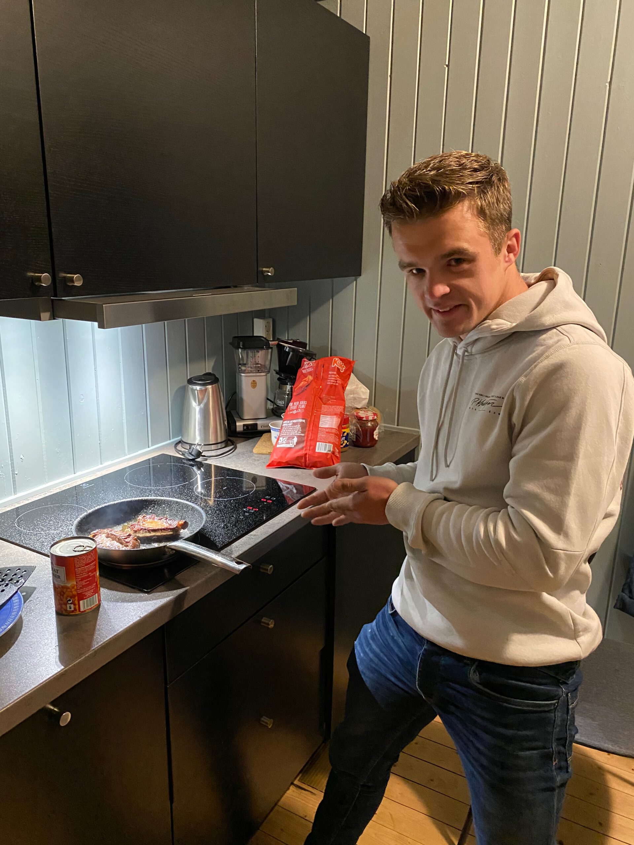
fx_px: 635
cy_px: 422
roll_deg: -1.4
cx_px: 317
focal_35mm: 26
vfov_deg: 67.3
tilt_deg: -14.2
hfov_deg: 53.1
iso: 800
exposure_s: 1/25
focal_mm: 4.25
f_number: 1.8
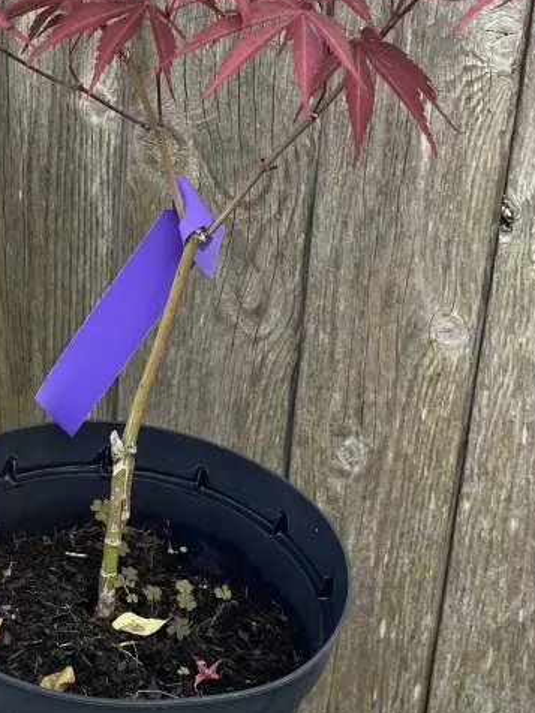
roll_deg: -2.8
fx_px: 1216
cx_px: 157
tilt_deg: -20.3
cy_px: 213
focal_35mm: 59
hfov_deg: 24.6
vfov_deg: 32.3
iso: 40
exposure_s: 1/203
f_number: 1.6
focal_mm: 5.1
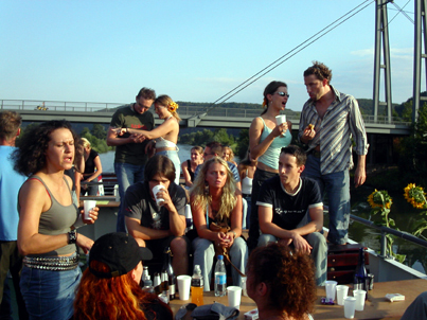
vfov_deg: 37.7
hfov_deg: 49.0
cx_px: 214
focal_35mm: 38
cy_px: 160
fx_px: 469
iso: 100
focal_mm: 7.8
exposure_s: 1/180
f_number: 8
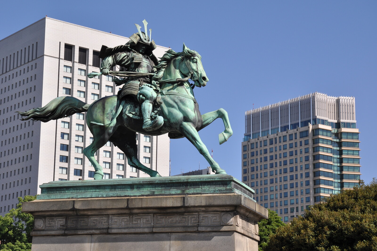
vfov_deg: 16.6
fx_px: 864
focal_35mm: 82
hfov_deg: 24.6
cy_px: 126
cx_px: 188
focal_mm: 55
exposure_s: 1/400
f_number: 10
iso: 200
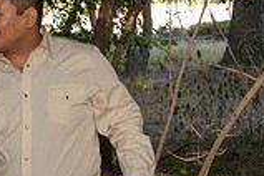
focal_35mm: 170
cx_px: -17
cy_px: 23
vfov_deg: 8.1
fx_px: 1247
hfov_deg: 11.9
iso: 2500
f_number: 2.8
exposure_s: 1/640
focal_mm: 27
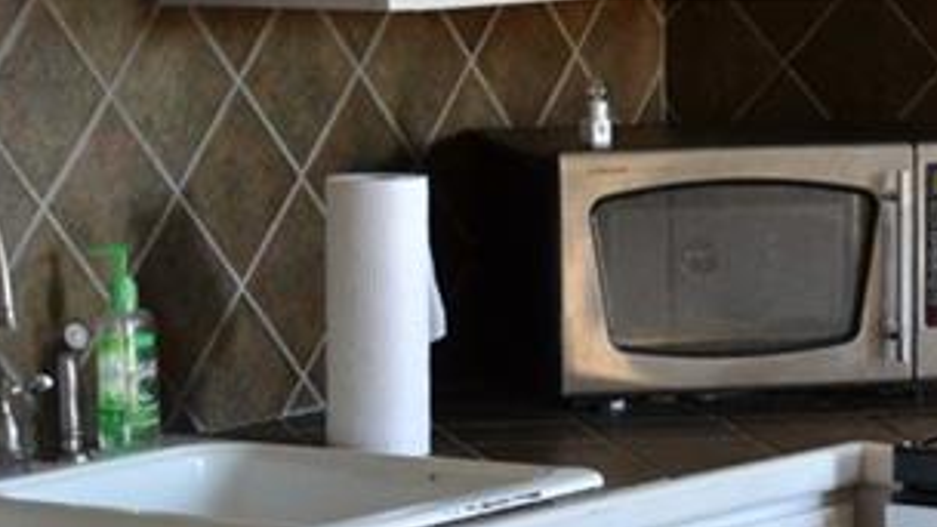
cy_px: 653
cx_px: 632
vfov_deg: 6.7
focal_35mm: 180
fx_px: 4472
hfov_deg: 11.9
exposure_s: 1/60
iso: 1400
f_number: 4.5
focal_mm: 34
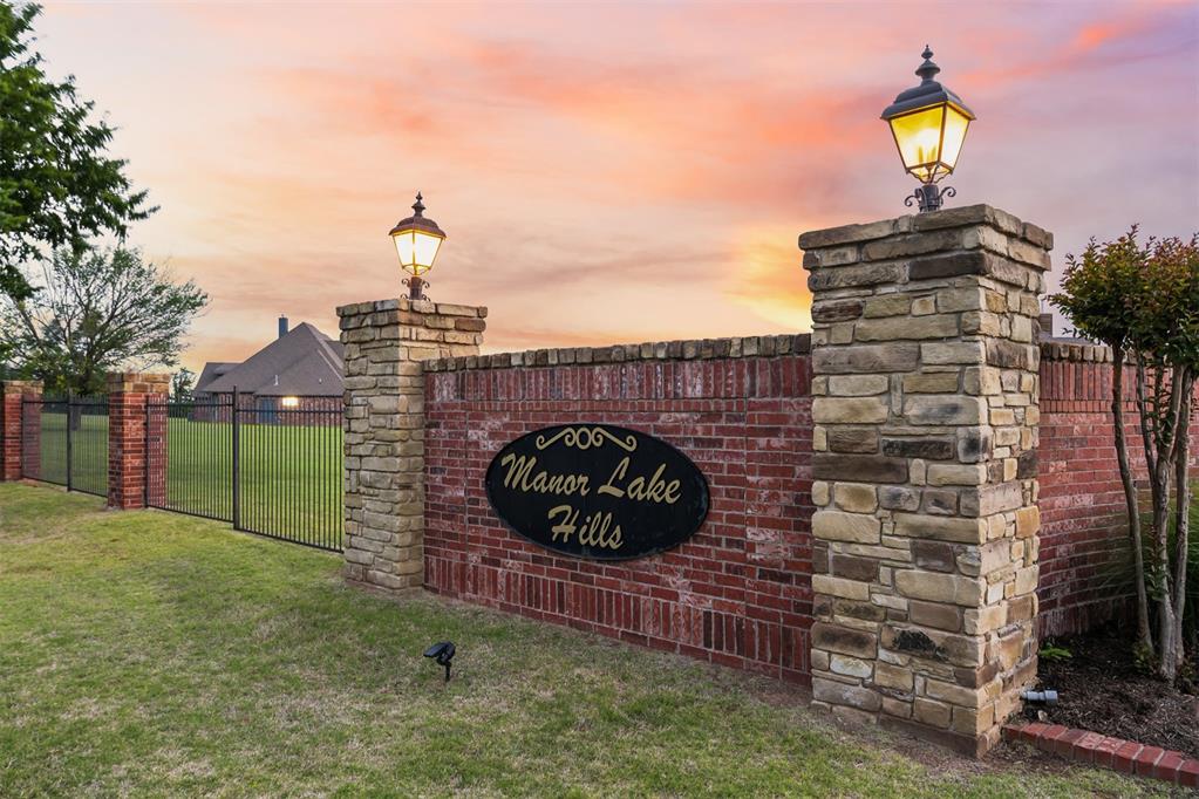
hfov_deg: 71.5
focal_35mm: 25
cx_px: 600
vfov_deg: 51.3
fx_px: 833
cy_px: 400
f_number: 8
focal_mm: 25
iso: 200
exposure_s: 5
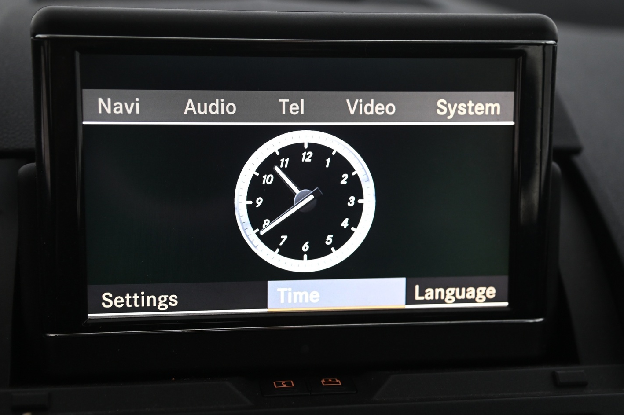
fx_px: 1091
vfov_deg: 21.5
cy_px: 216
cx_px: 300
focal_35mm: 63
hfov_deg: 31.9
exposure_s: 1/50
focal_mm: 55
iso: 2000
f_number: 4
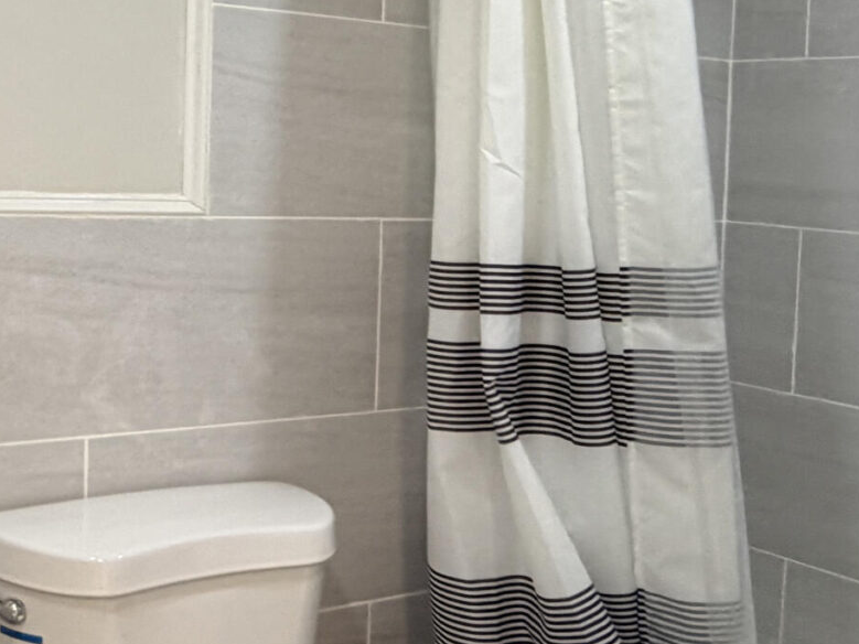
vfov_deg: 31.5
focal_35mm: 46
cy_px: 369
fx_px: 1141
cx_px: 414
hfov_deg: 41.2
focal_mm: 2.22
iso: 250
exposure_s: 1/60
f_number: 2.2
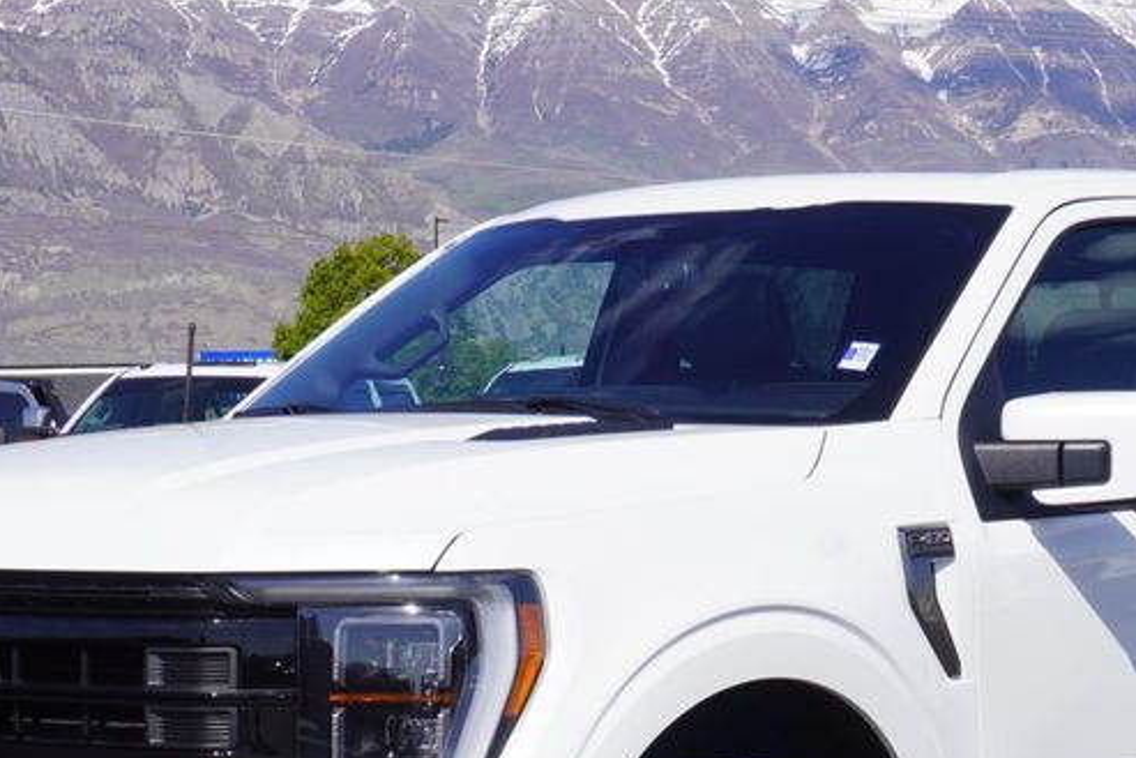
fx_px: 3346
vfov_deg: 12.8
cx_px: 733
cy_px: 763
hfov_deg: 19.2
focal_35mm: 106
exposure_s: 1/200
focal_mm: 34
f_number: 11
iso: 100
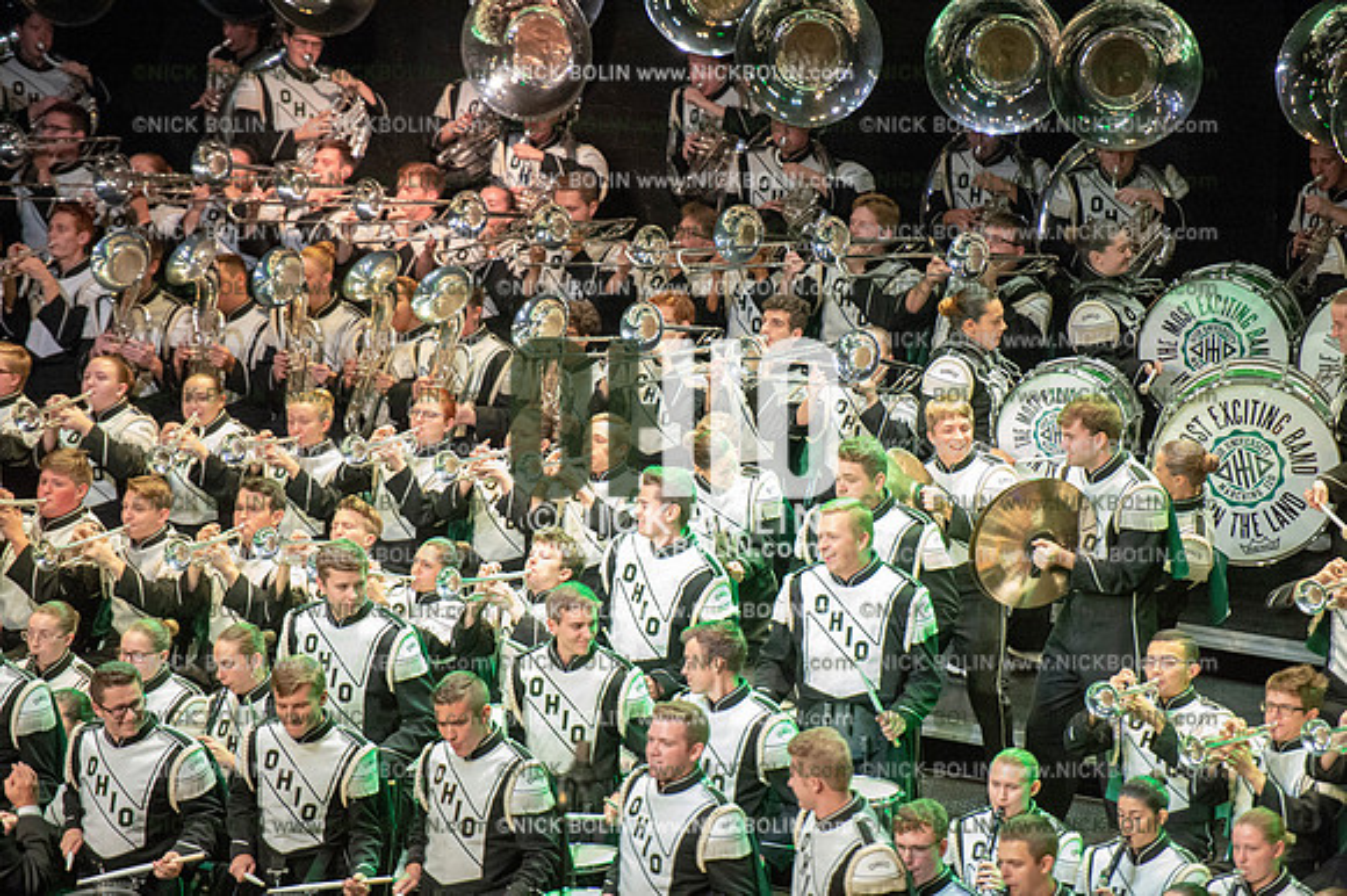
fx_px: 7479
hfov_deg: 10.3
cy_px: 448
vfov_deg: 6.9
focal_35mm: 200
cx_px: 674
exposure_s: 1/640
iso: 8000
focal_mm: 200
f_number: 2.8
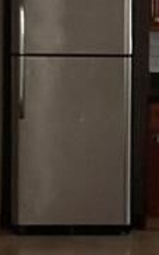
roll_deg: -1.5
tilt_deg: -6.8
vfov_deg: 10.4
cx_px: 252
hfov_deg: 6.4
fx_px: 1404
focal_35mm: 202
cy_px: 92
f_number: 1.8
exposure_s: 1/60
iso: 125
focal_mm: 3
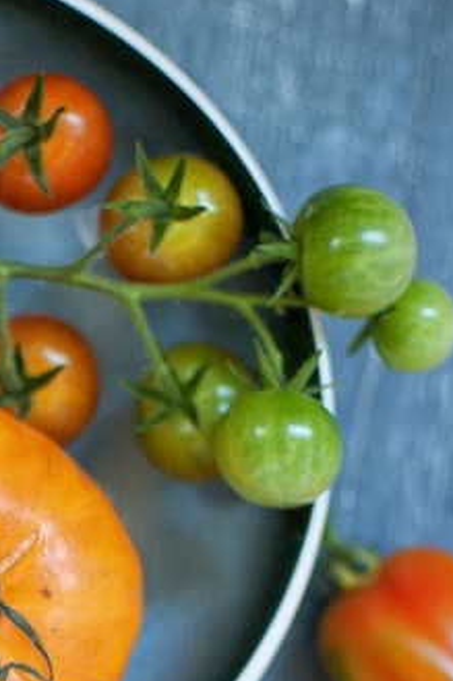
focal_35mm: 139
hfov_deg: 9.8
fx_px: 2632
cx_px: 2
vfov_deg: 14.5
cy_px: 699
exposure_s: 1/15
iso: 200
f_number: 2
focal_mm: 35
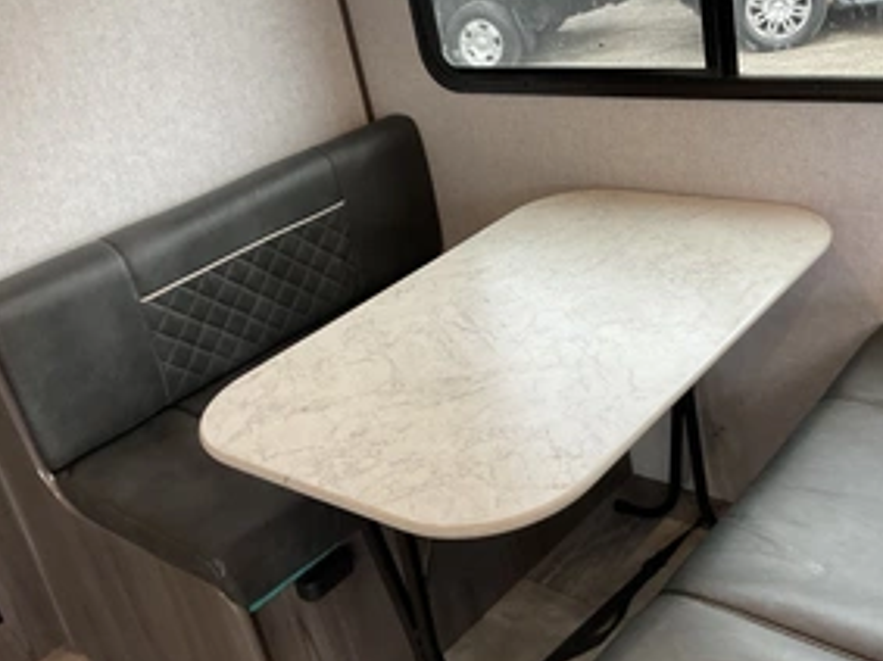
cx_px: 537
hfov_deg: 45.5
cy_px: 324
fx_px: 1045
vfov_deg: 35.1
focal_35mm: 41
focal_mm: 3
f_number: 1.8
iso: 64
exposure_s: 1/91
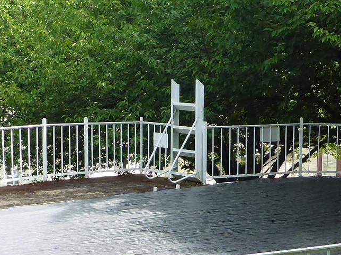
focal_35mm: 89
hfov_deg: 22.0
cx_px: 175
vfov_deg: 16.4
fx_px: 877
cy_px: 220
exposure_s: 1/400
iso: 160
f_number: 3.3
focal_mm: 4.9
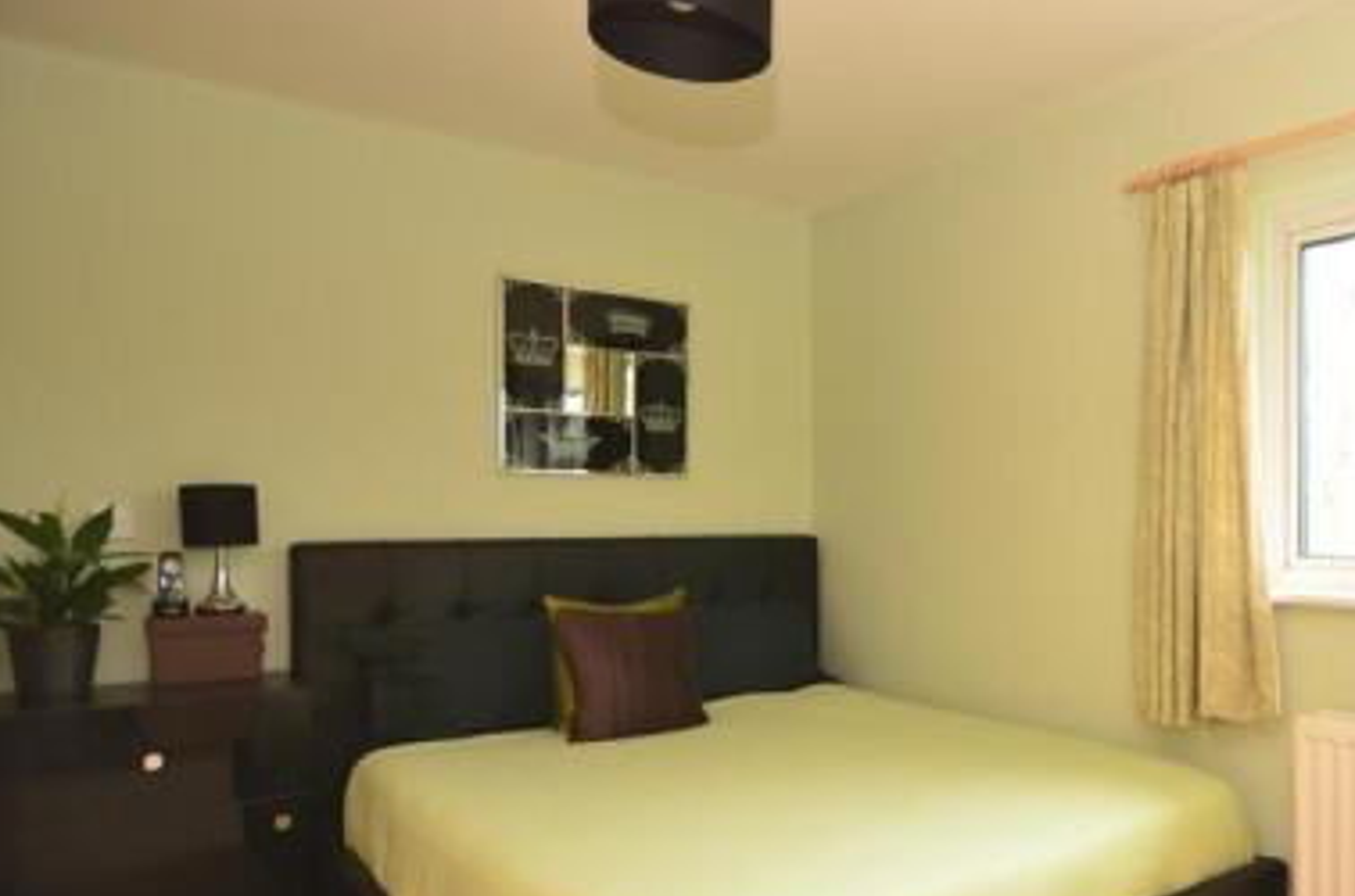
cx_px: 1047
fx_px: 976
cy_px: 513
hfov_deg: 64.5
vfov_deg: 49.2
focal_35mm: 26
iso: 200
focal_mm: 10
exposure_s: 1/25
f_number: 5
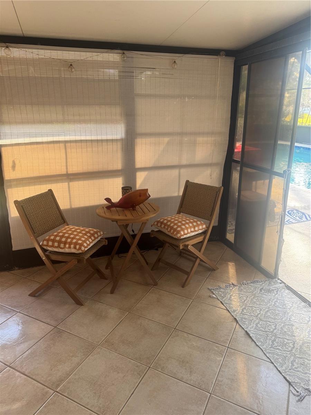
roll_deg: -0.5
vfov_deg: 71.6
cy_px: 208
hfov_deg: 56.8
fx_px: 287
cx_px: 156
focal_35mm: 24
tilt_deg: -19.6
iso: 80
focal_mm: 6.76
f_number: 1.78
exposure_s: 1/121
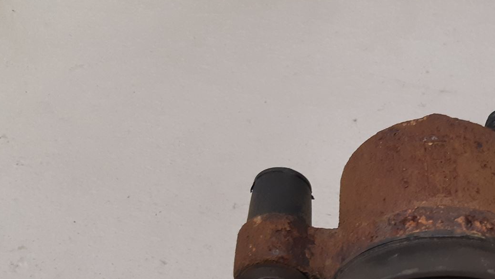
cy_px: 354
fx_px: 735
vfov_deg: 19.9
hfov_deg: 35.5
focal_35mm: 56
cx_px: 424
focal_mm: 3.93
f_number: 1.7
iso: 160
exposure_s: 1/50
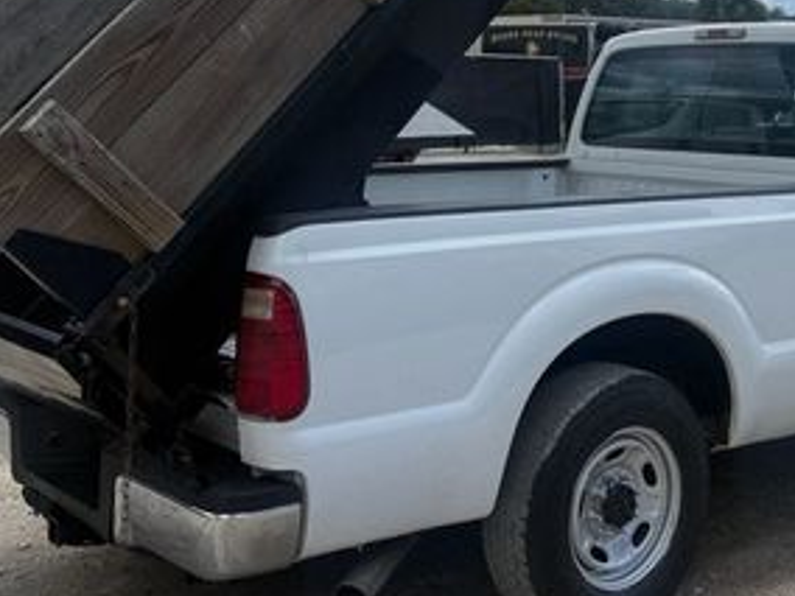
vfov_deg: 26.4
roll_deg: -1.4
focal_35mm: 54
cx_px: 577
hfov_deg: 34.9
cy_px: 92
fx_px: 1240
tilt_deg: +1.0
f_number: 1.78
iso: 80
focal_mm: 6.76
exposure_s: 1/6711
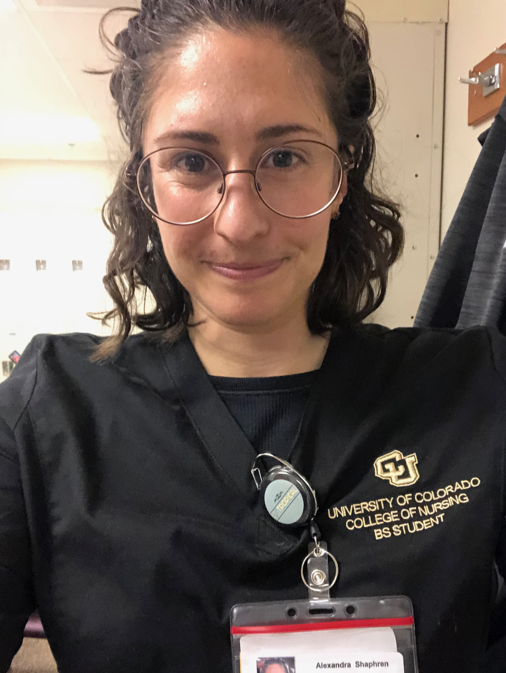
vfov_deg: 55.3
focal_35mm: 33
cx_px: 261
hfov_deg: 43.0
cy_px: 343
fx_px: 642
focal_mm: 2.87
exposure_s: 1/15
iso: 320
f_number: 2.2
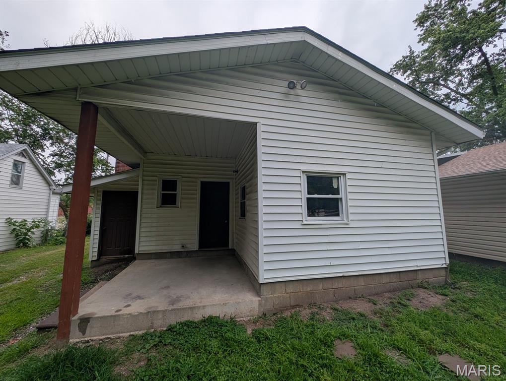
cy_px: 190
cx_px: 253
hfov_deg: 110.4
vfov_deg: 94.7
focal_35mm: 12
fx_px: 176
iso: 42
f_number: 1.95
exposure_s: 1/615
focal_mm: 2.23
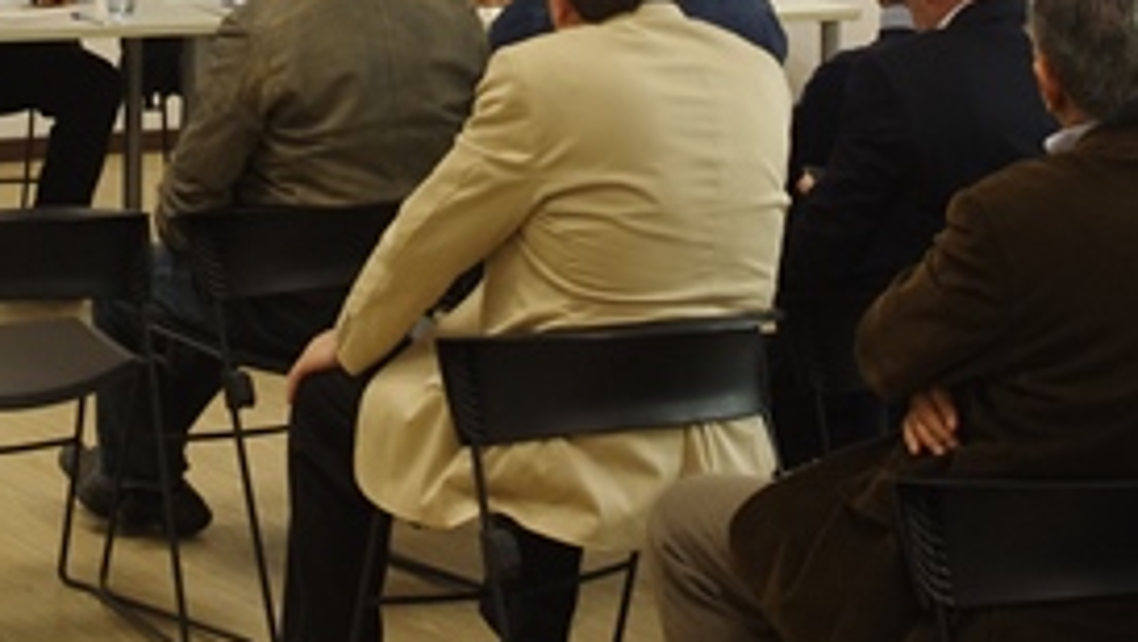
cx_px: 313
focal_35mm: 113
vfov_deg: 10.6
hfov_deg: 18.8
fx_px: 3412
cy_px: -148
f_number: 6.3
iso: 800
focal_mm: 30.63
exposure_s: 1/60
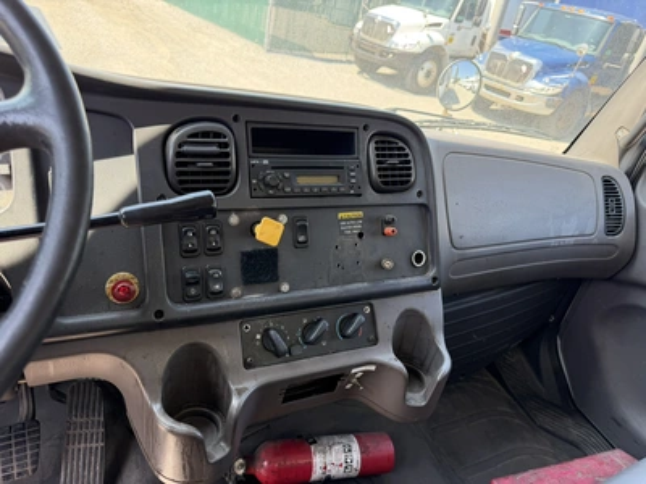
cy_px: 242
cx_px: 323
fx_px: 448
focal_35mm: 24
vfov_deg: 56.8
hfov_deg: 71.6
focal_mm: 6.76
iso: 80
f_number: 1.78
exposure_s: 1/200
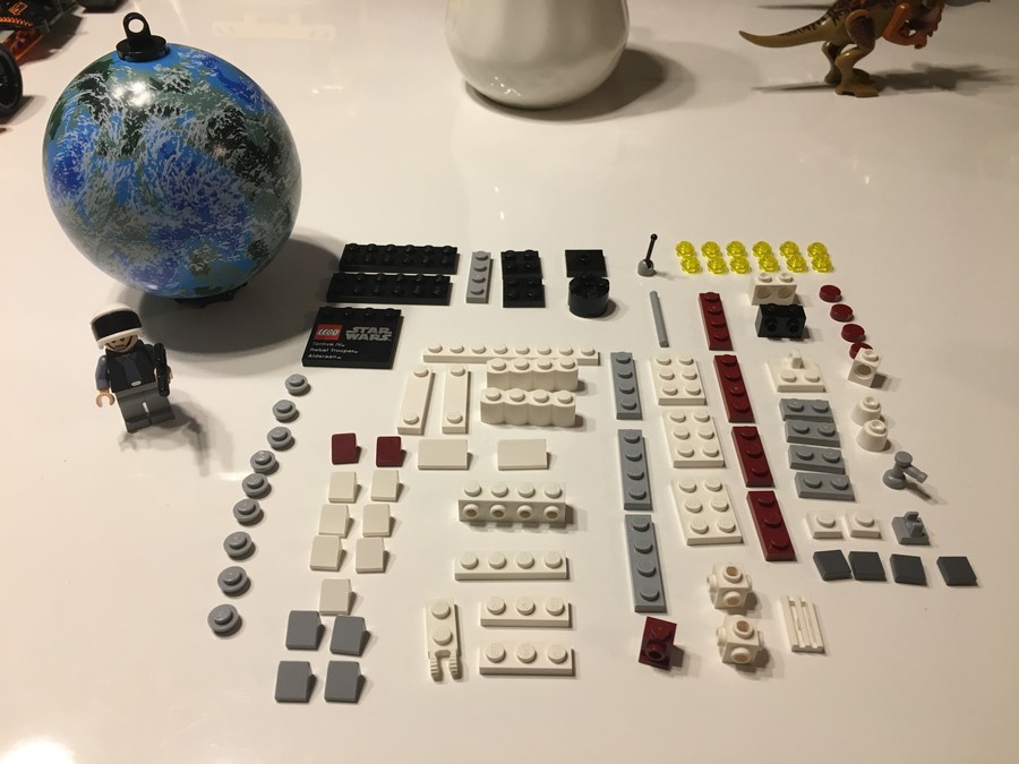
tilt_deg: -42.1
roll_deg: -0.1
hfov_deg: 61.7
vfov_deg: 48.2
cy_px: 382
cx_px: 510
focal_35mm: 29
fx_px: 854
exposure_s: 1/33
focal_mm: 4.15
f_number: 2.2
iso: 100
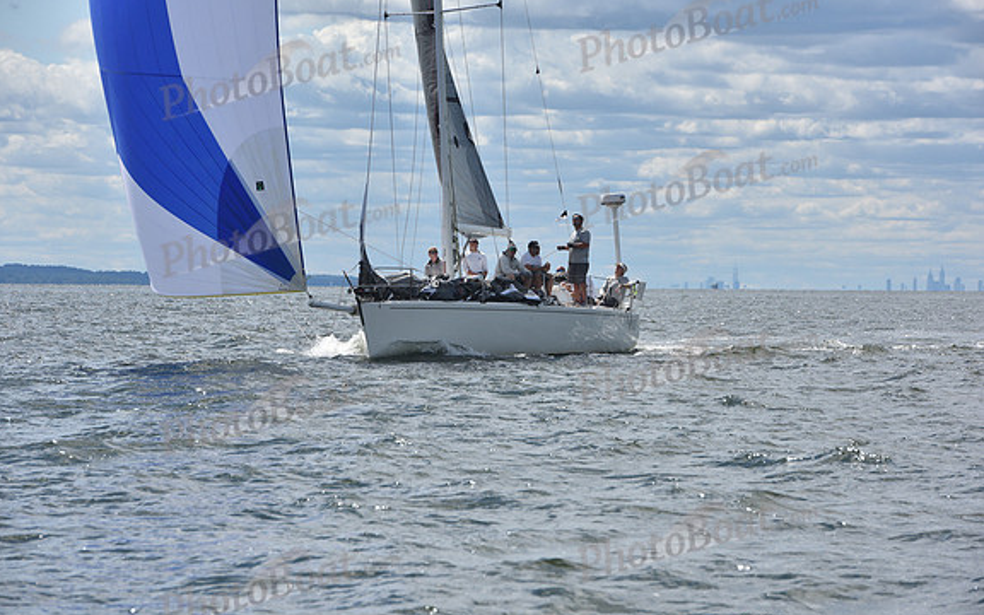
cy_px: 298
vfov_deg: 6.6
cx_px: 490
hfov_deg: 10.5
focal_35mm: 200
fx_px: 5363
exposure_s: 1/800
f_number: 11
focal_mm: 195
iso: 250
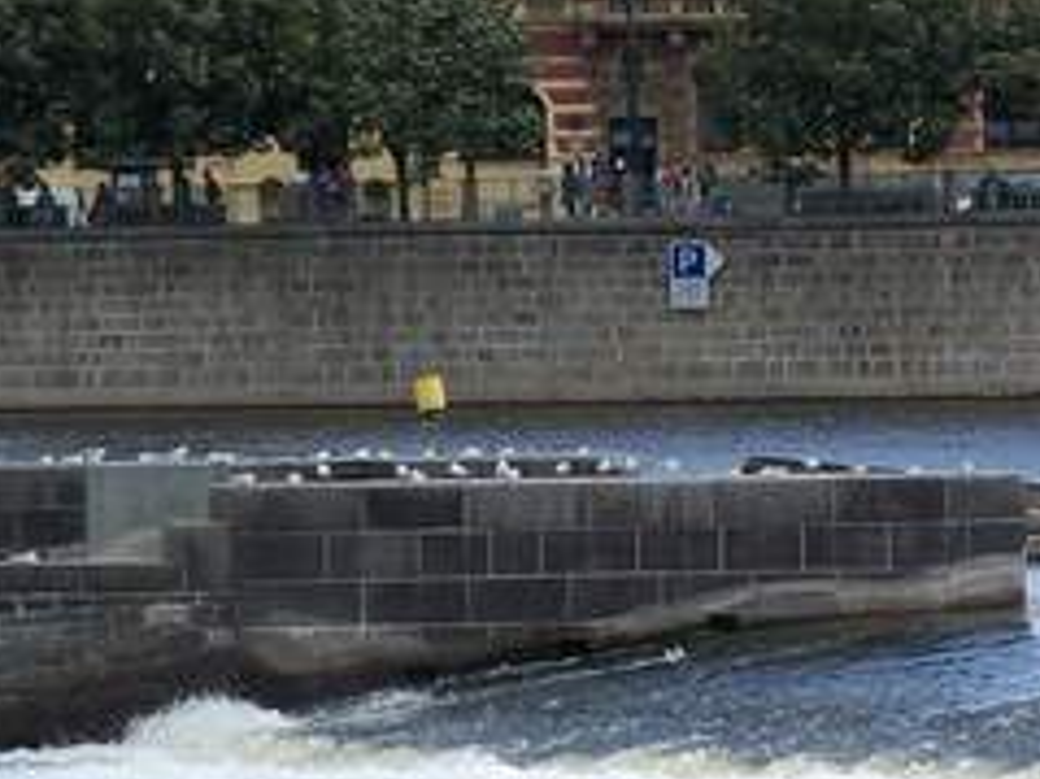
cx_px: 661
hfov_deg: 5.6
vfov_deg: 4.2
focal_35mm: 356
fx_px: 10690
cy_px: 326
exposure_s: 1/400
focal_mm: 28
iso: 64
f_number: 4
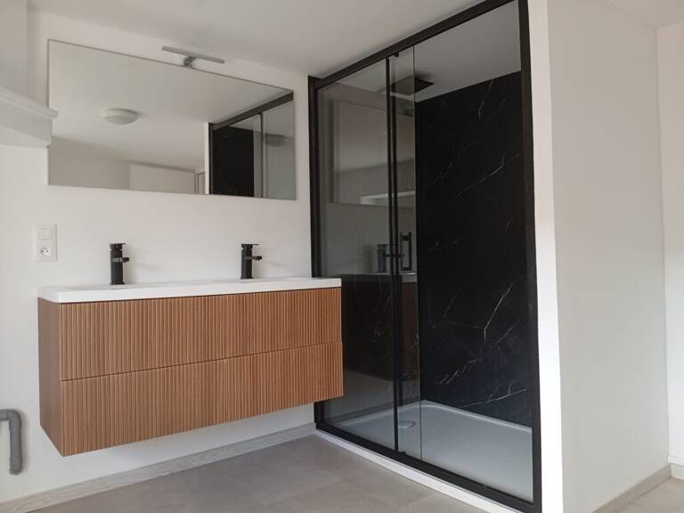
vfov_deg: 51.4
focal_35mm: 27
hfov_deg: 65.3
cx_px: 342
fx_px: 534
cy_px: 256
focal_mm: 3.98
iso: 308
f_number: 1.8
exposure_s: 1/33.3
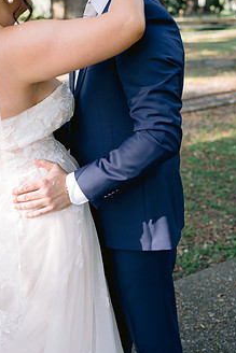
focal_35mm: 48
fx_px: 471
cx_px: 85
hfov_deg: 28.0
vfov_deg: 40.7
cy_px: 126
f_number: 2.8
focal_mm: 35
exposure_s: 1/250
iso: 250
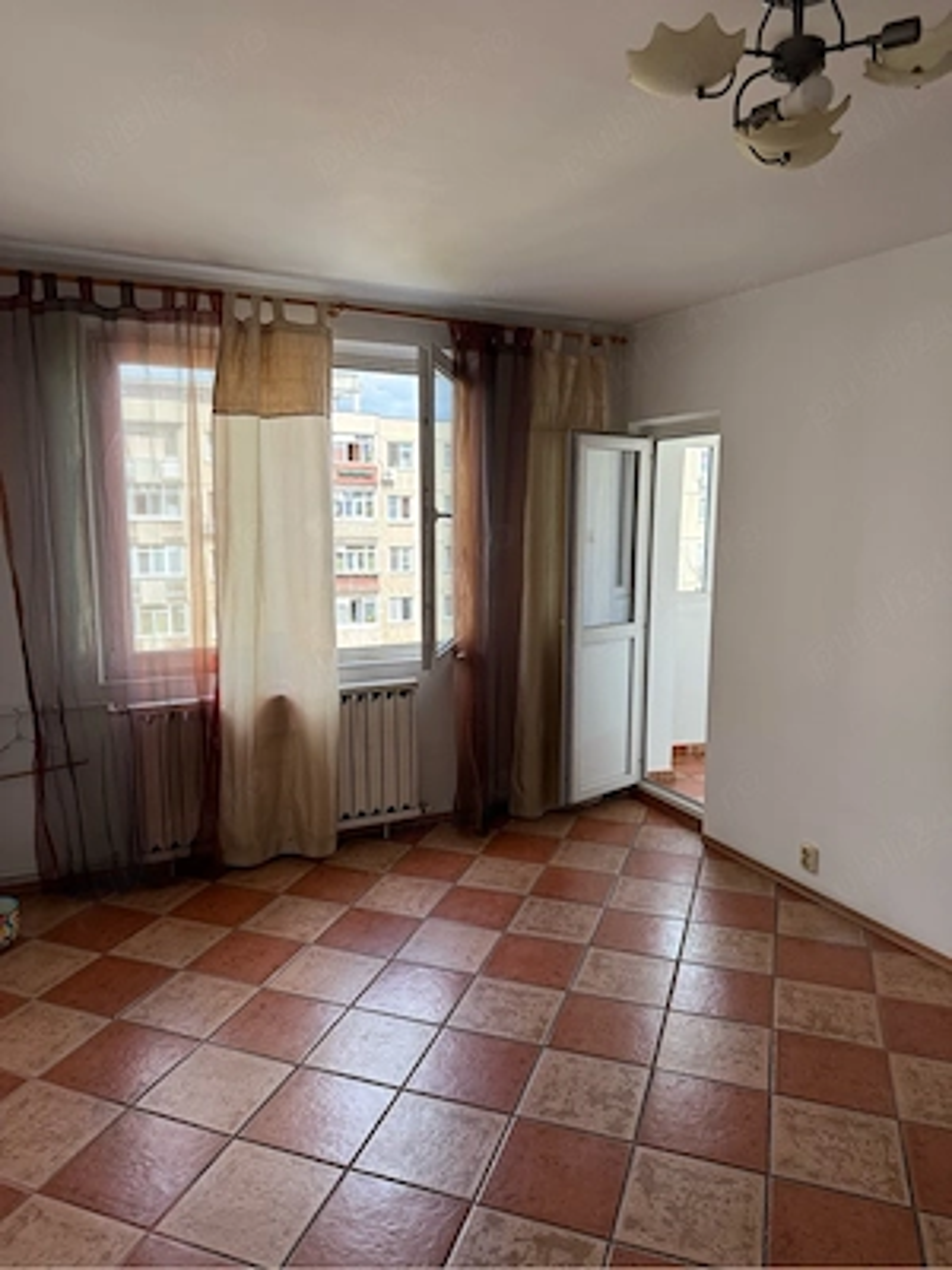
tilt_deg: -7.7
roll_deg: +0.0
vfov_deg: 71.6
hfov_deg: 56.8
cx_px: 476
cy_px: 635
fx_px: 880
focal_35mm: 24
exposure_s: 1/459
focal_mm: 6.76
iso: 100
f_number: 1.78
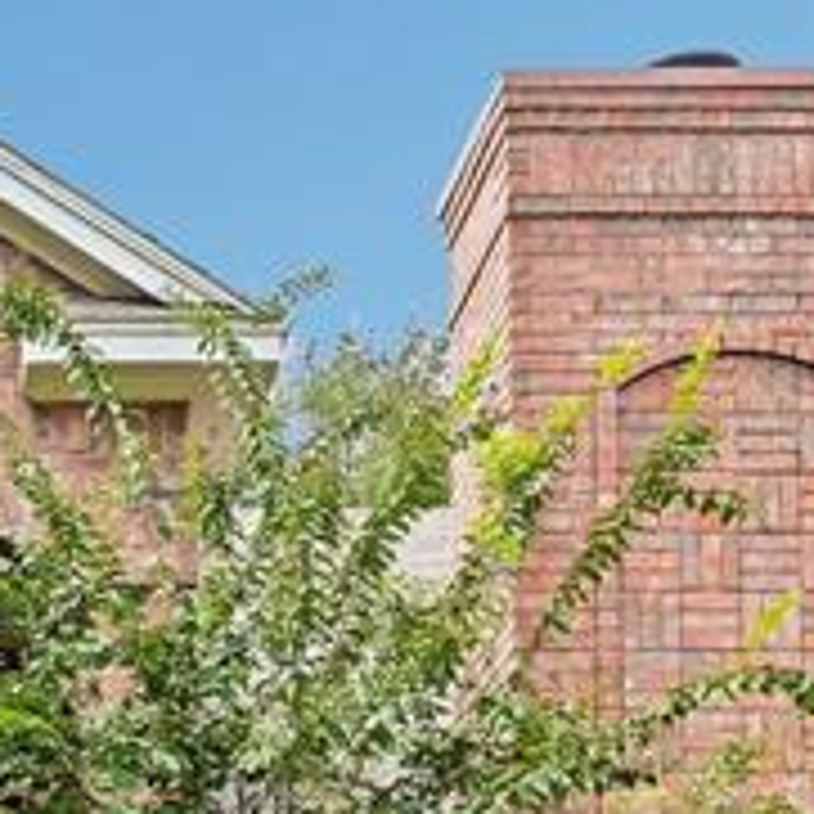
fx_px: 2687
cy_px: 1318
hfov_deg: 16.4
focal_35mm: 101
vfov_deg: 15.5
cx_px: -202
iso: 400
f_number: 8
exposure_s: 1/200
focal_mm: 21
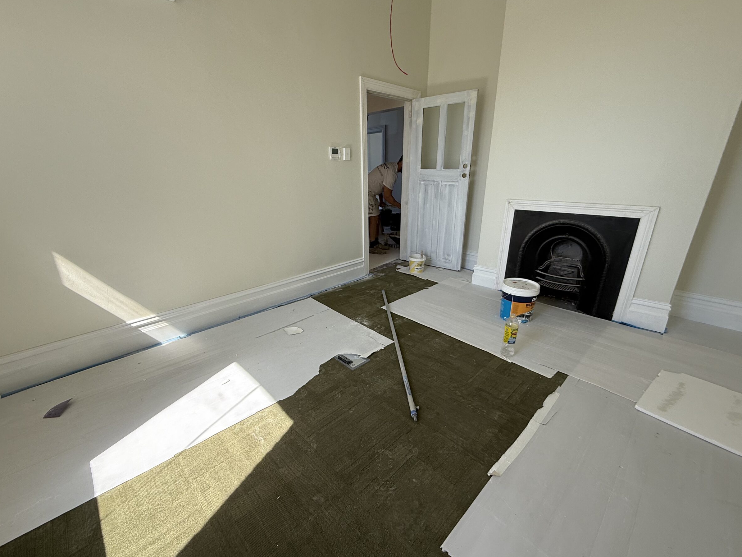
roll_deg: +2.2
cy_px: 290
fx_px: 322
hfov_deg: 98.2
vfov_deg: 81.7
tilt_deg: -21.9
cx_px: 366
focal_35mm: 15
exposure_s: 1/171
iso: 50
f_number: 2.2
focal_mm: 2.22
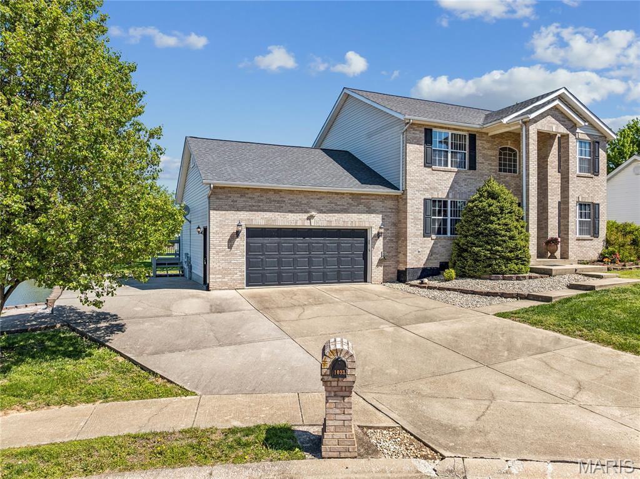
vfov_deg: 56.8
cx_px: 320
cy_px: 240
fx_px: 443
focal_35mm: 24
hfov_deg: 71.6
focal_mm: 12.3
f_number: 2.8
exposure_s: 1/40
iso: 100
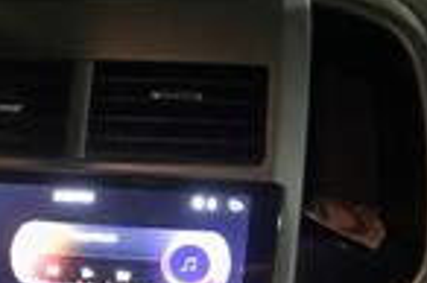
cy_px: 312
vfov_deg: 16.5
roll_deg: +2.9
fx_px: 948
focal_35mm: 80
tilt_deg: -29.6
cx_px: -126
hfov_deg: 22.7
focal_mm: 3.99
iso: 160
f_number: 1.8
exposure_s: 1/4
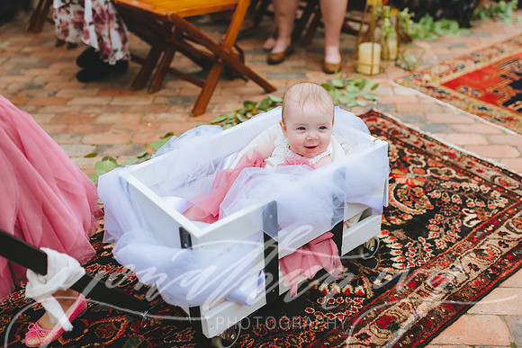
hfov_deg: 51.2
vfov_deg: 35.4
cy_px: 161
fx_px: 545
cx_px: 280
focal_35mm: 38
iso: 100
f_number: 2.2
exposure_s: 1/800
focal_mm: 35
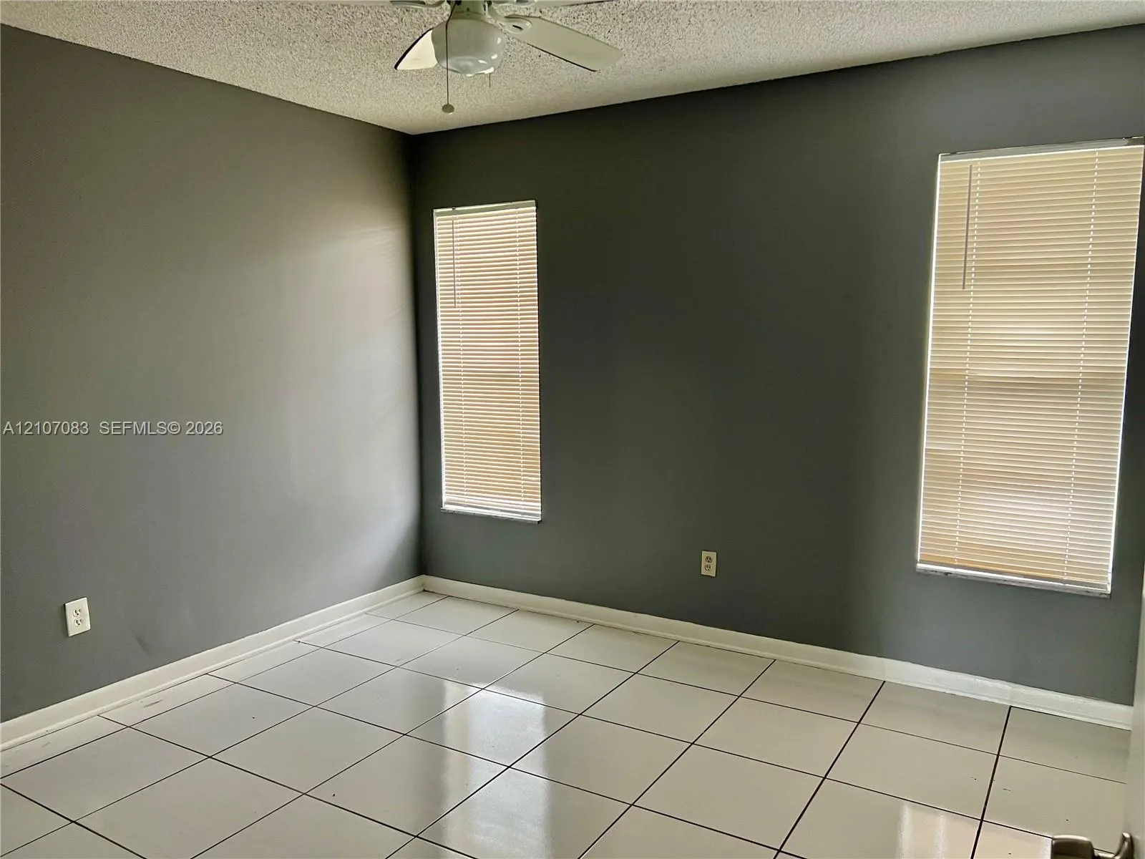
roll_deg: +0.0
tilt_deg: -7.0
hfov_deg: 67.3
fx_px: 860
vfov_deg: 53.1
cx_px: 572
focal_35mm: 26
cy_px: 430
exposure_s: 1/60
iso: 80
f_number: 1.5
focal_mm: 5.7
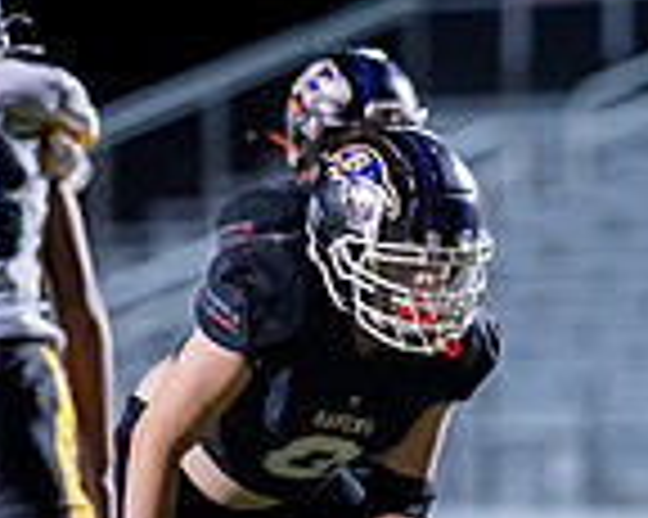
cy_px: 483
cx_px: 820
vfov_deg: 2.4
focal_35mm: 650
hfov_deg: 3.0
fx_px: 12457
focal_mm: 135
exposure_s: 1/1250
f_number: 1.8
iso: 3200
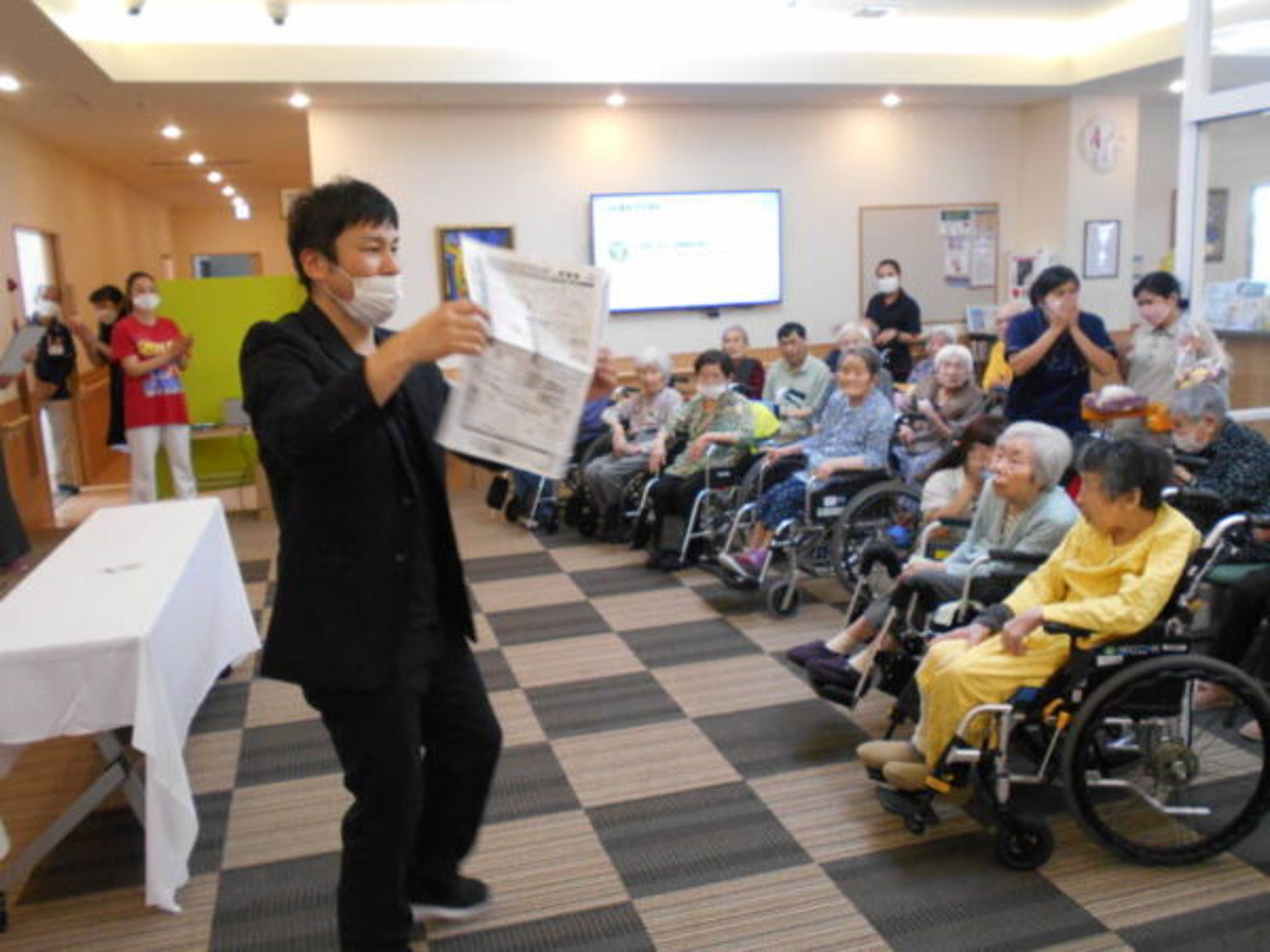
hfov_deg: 60.0
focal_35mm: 30
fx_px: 1101
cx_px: 635
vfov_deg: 46.8
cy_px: 476
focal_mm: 5.1
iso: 400
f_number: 3.4
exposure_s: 1/30
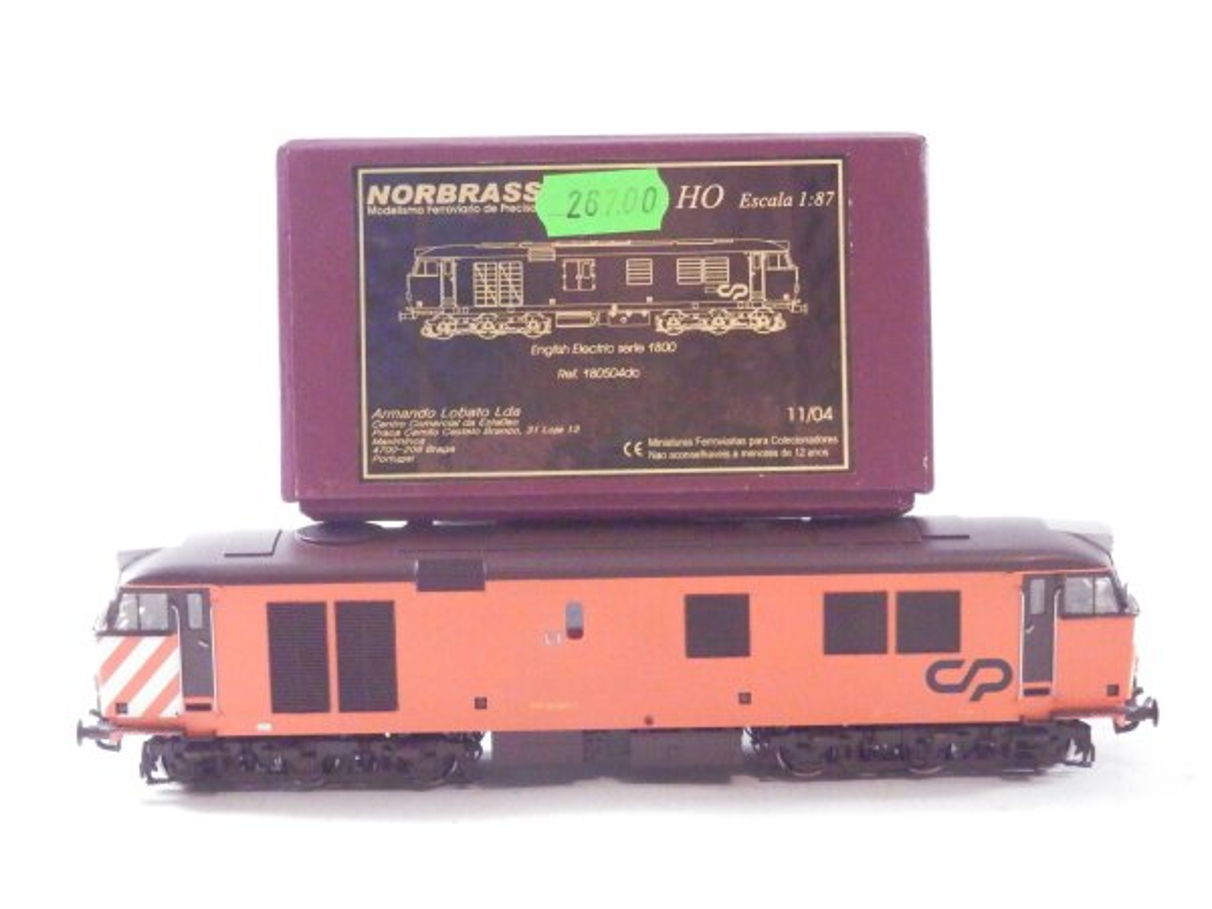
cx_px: 606
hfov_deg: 29.4
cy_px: 454
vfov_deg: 22.3
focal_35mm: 66
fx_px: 2311
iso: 3200
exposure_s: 1/160
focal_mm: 11.9
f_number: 4.4
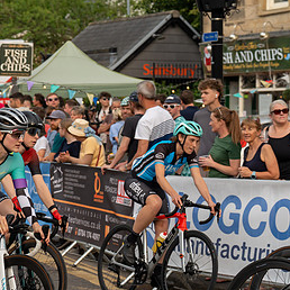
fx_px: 1270
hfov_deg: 12.8
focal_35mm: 134
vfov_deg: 13.0
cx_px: -16
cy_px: 132
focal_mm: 70
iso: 500
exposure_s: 1/1250
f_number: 5
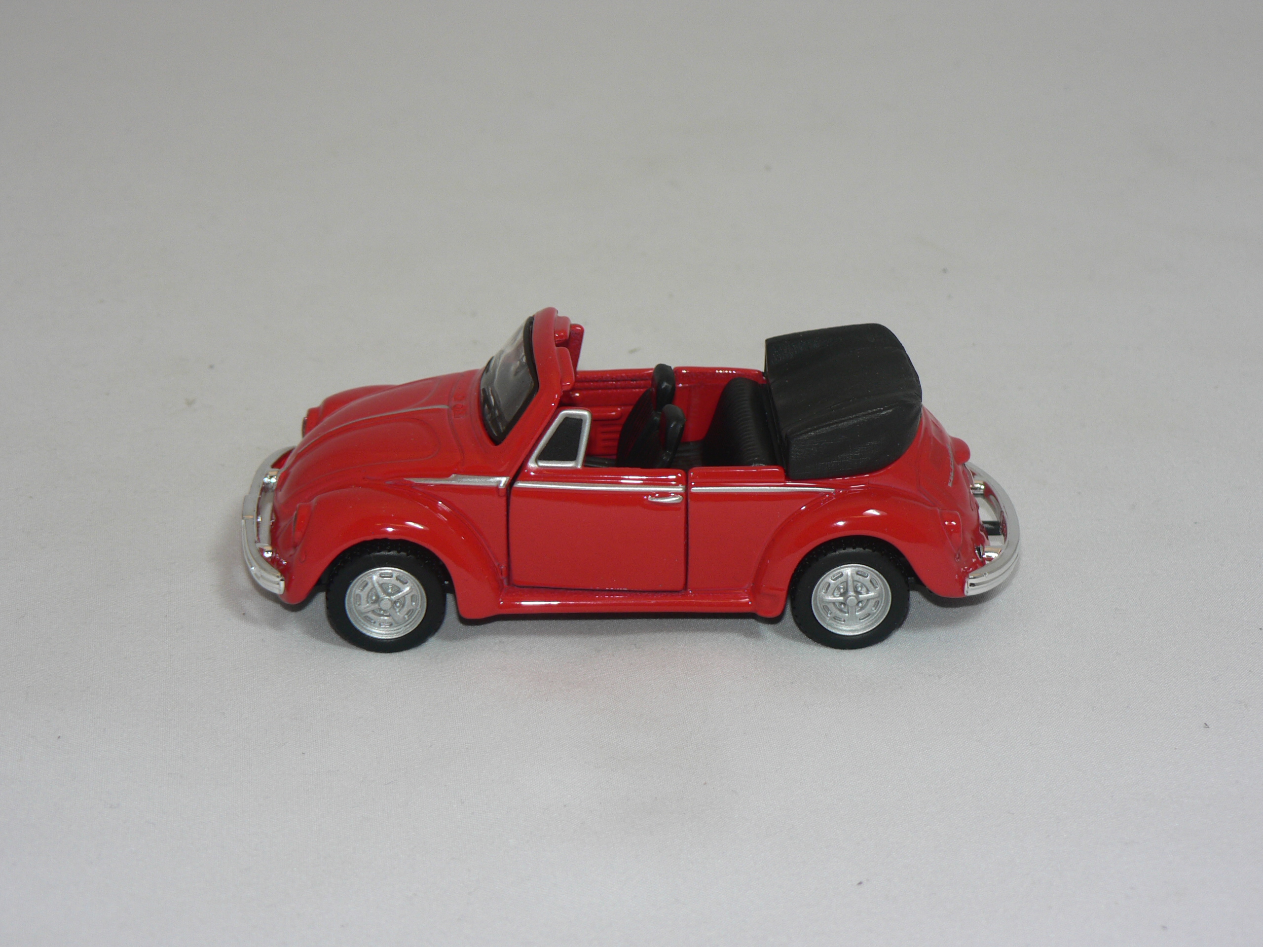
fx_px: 3247
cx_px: 632
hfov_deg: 22.0
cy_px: 474
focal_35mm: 89
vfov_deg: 16.6
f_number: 3.2
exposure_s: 1/60
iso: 80
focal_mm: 14.9
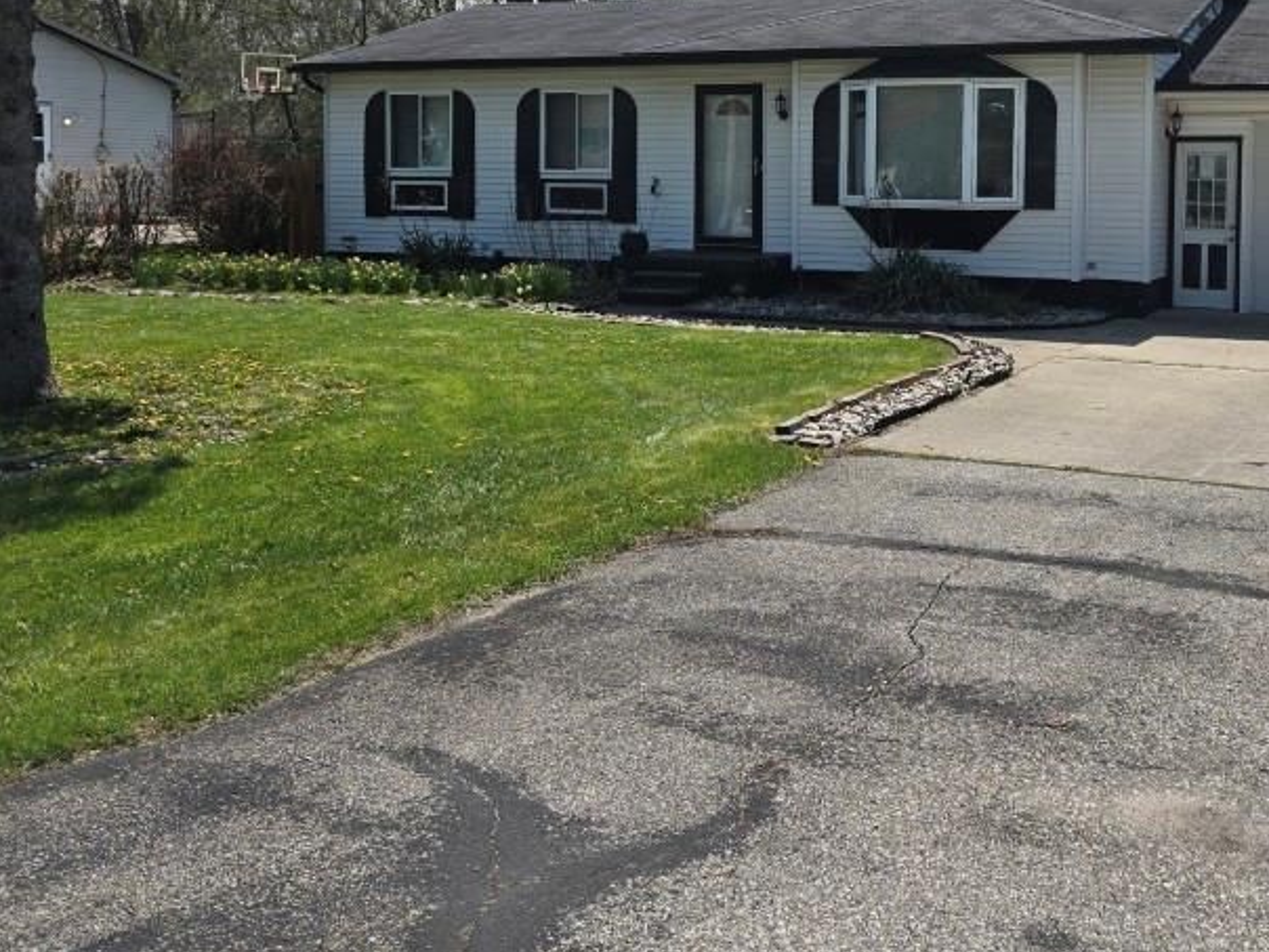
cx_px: 903
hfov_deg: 46.6
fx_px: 1430
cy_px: 229
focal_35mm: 39
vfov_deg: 35.9
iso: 32
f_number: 1.8
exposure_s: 1/2921
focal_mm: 5.4
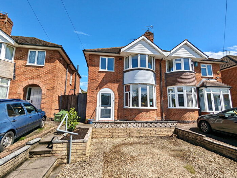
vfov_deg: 78.1
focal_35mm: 16
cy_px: 89
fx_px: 110
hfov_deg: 94.5
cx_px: 118
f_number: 2.2
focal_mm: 2.35
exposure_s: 1/2817
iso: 45
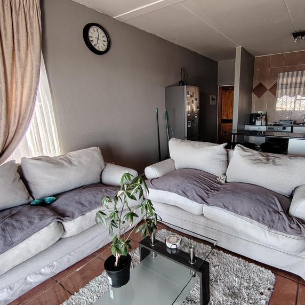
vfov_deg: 72.1
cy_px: 158
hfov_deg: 71.2
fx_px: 209
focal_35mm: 21
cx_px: 187
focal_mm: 1.42
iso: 133
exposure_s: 1/50
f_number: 2.2
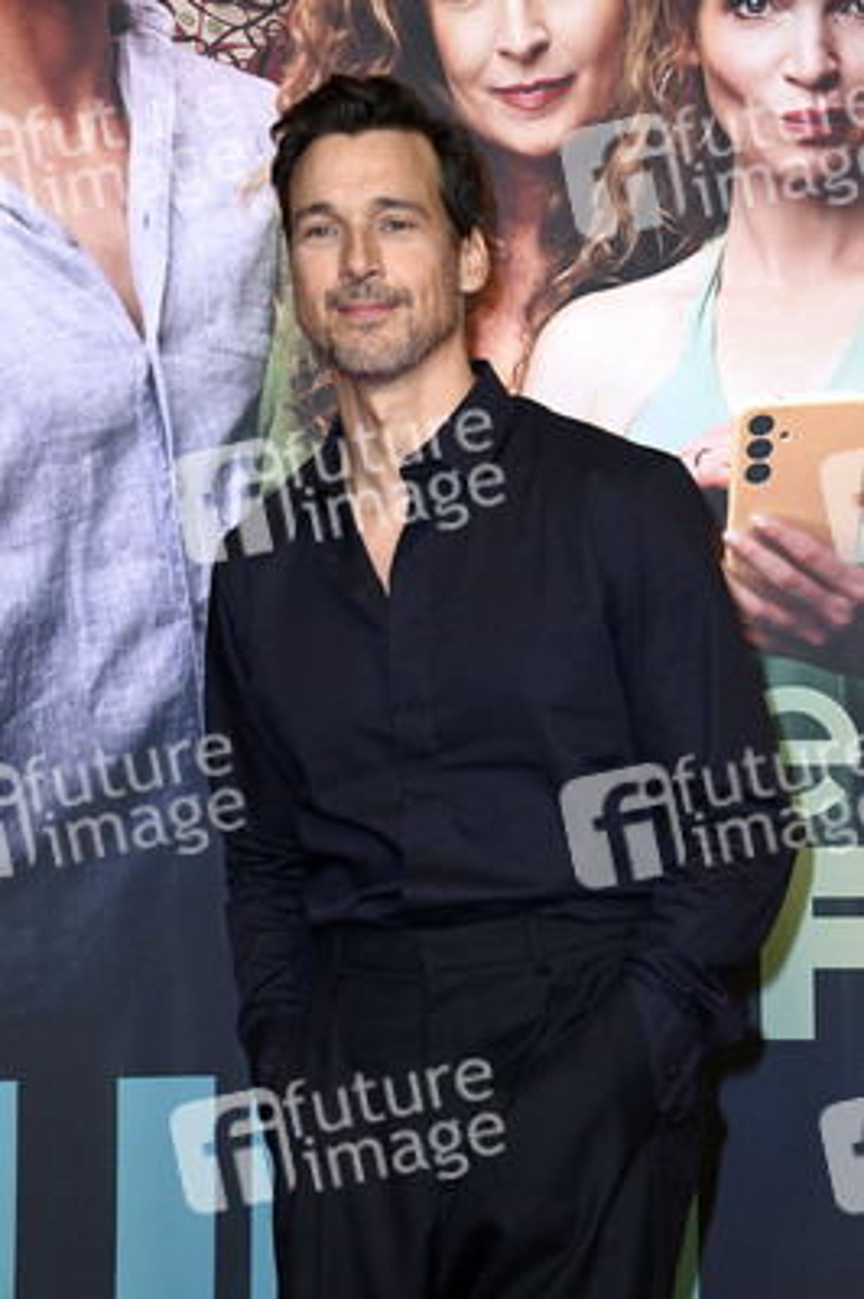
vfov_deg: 22.2
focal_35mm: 92
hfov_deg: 14.8
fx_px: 3317
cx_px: 432
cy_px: 650
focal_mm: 92
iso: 1250
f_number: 5.6
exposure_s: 1/250
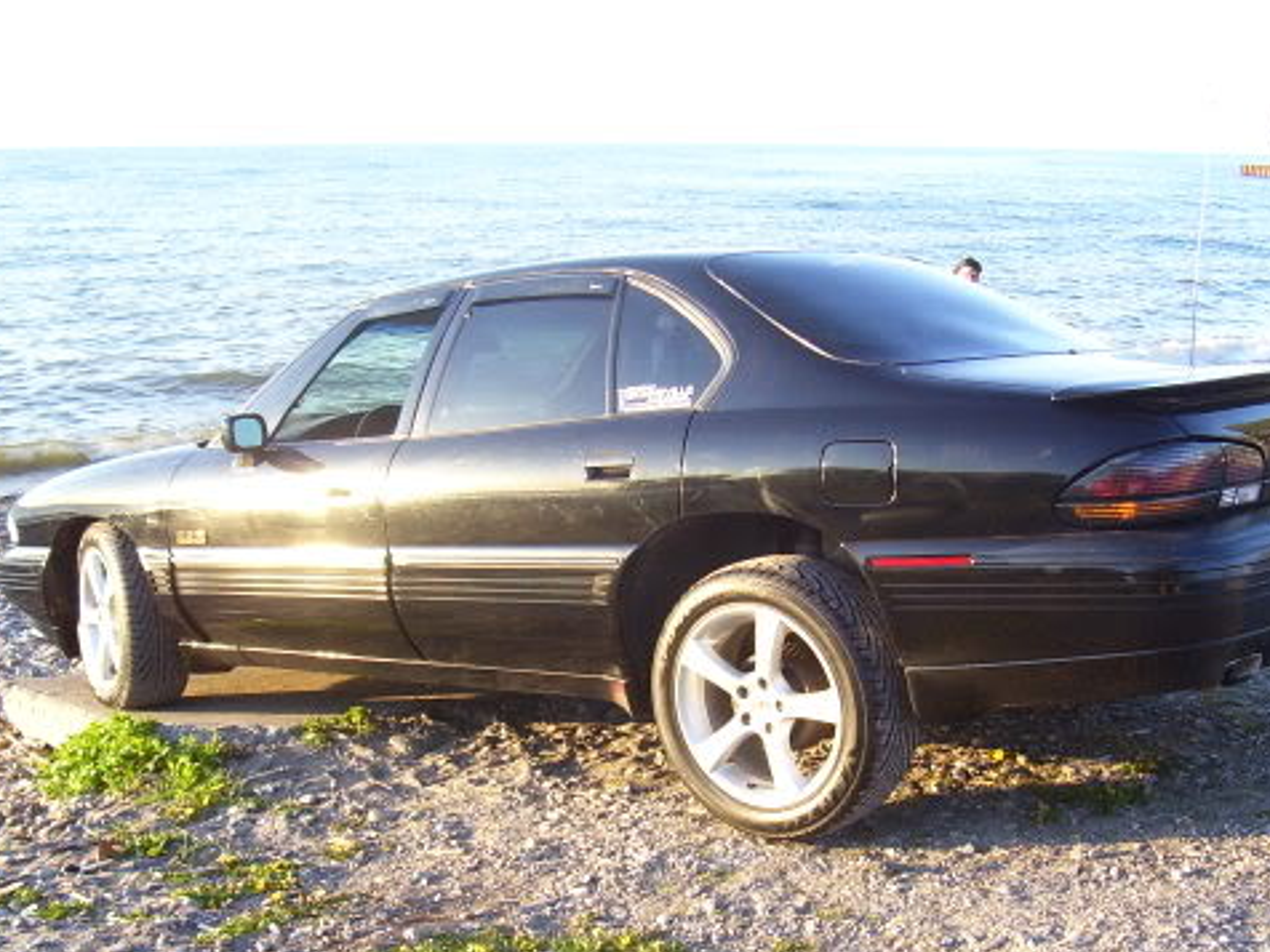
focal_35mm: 46
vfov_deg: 31.5
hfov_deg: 41.2
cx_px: 651
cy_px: 556
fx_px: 1688
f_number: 2.7
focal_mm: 5.6
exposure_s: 1/180
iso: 80
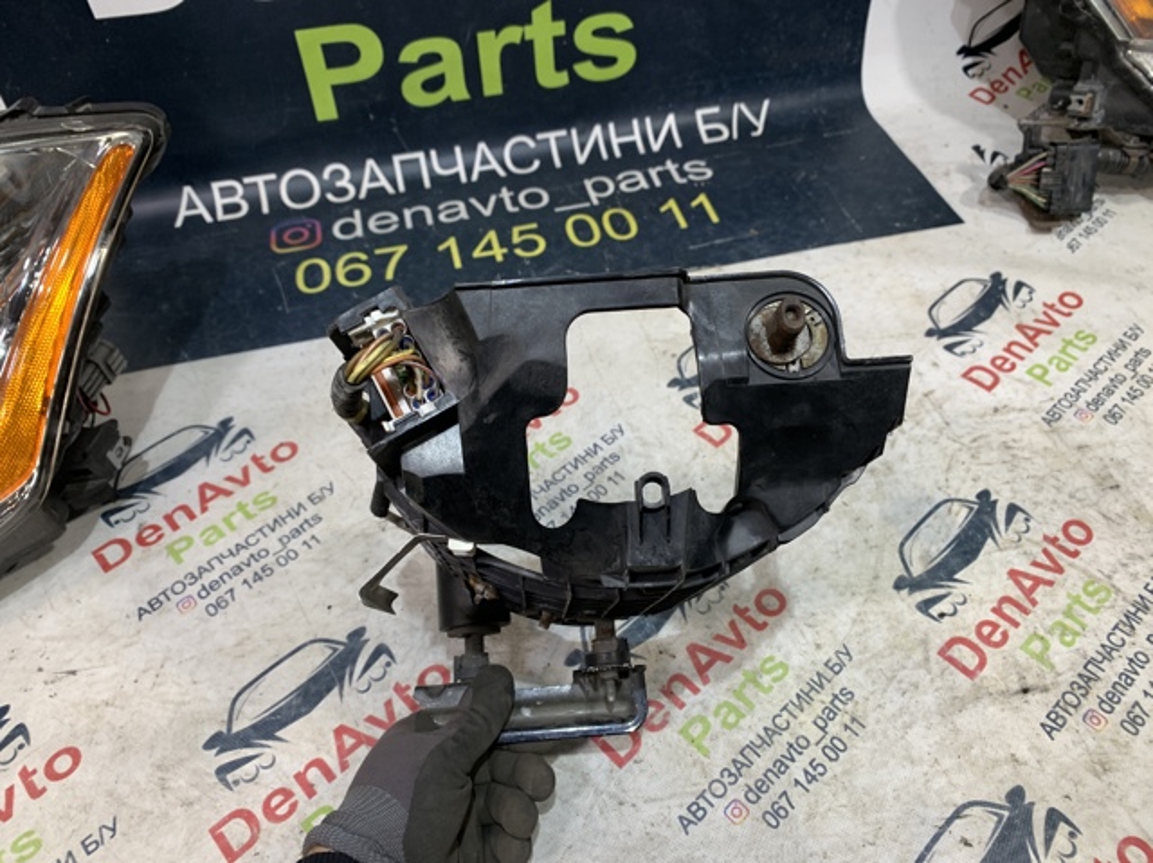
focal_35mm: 26
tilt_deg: -48.5
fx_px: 865
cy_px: 432
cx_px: 576
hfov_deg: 67.3
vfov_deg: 53.0
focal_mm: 4.25
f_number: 1.8
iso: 50
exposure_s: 1/50
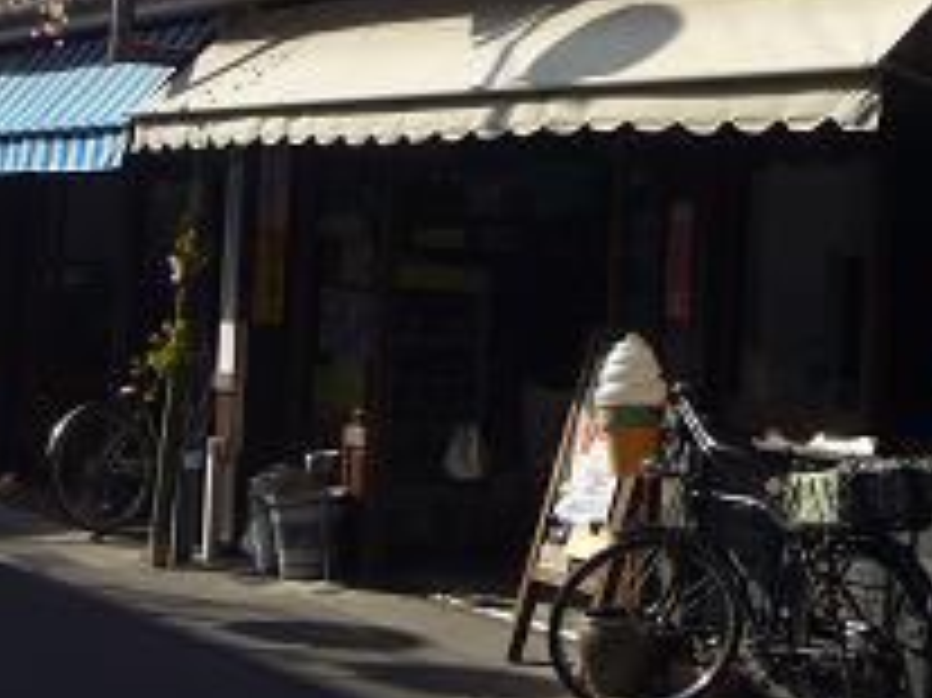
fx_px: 2314
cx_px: 696
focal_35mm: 86
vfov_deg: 16.8
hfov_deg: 22.6
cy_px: 34
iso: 80
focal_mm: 6.9
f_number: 7.1
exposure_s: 1/250
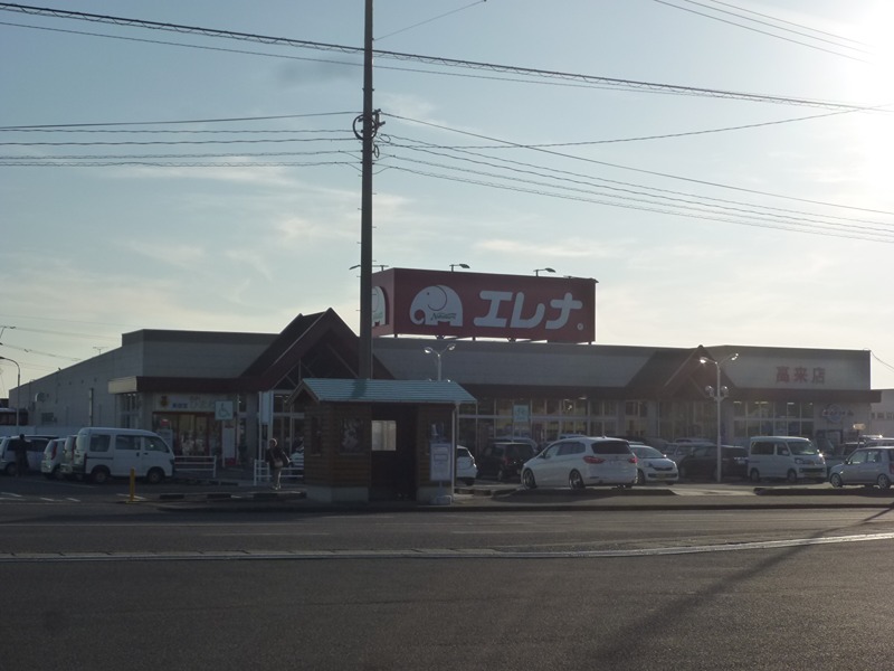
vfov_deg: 24.0
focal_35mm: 61
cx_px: 447
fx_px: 1575
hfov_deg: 31.7
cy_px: 336
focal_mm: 10.8
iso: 125
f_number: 5.6
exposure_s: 1/800
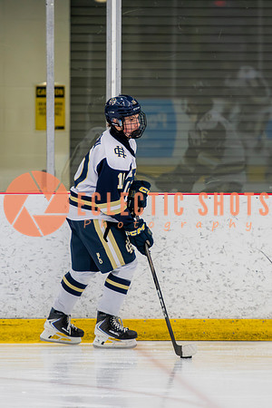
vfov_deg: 5.9
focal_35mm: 349
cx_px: 136
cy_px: 213
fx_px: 3960
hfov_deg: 3.9
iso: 2000
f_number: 3.2
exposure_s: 1/640
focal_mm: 180
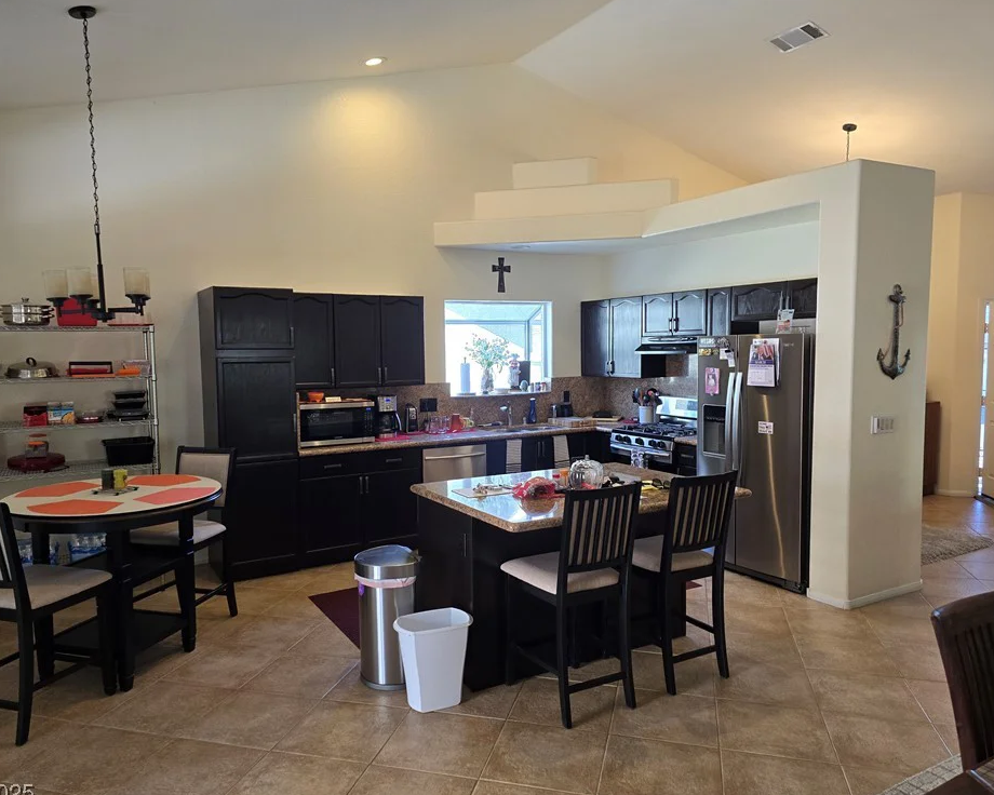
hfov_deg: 68.1
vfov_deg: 56.8
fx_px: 735
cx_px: 479
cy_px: 403
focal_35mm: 25
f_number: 1.7
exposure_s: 1/120
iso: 160
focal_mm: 6.3
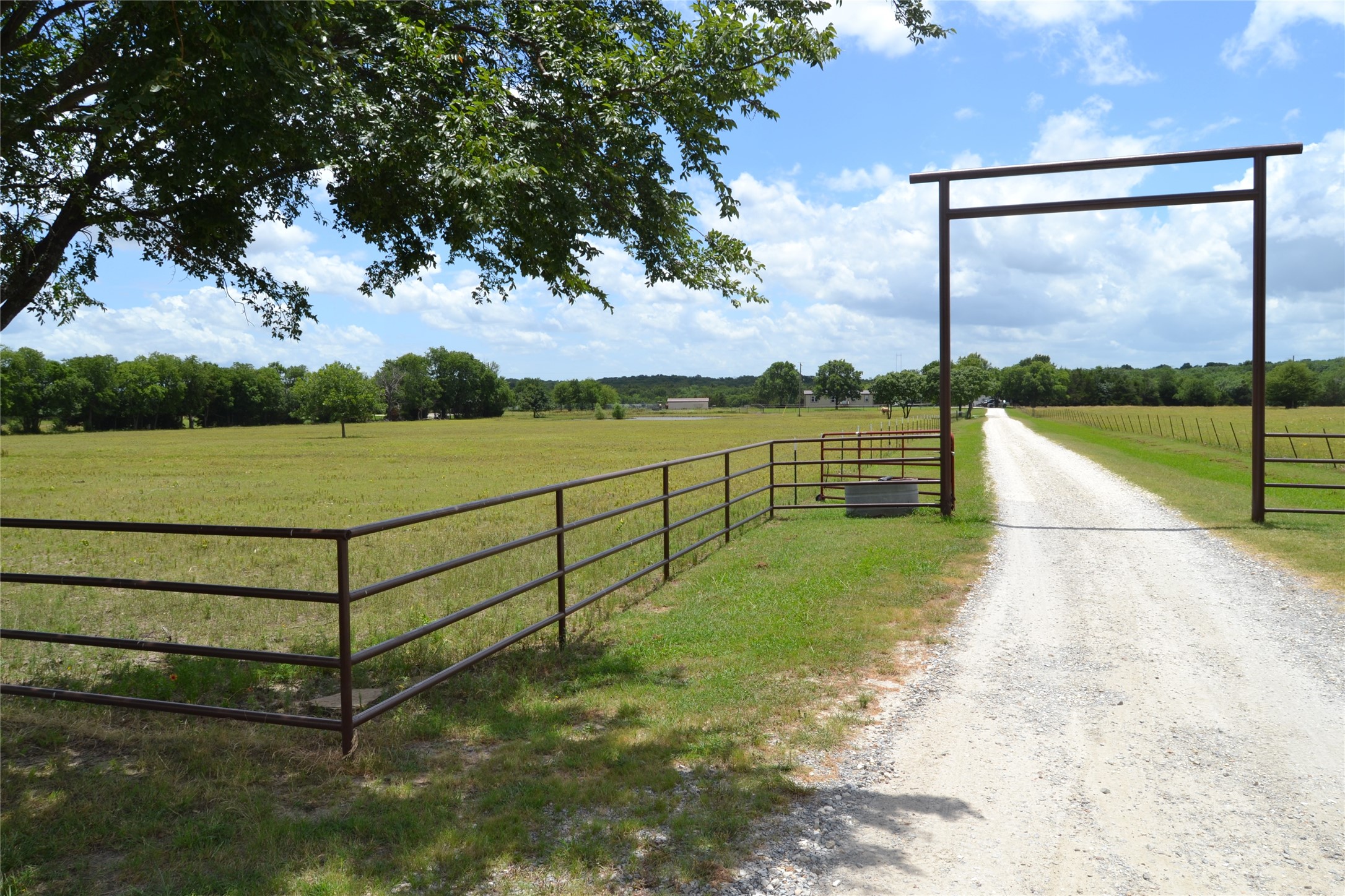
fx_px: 1009
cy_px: 448
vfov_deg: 47.9
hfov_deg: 67.4
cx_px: 672
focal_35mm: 27
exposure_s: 1/250
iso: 100
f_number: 8
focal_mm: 18
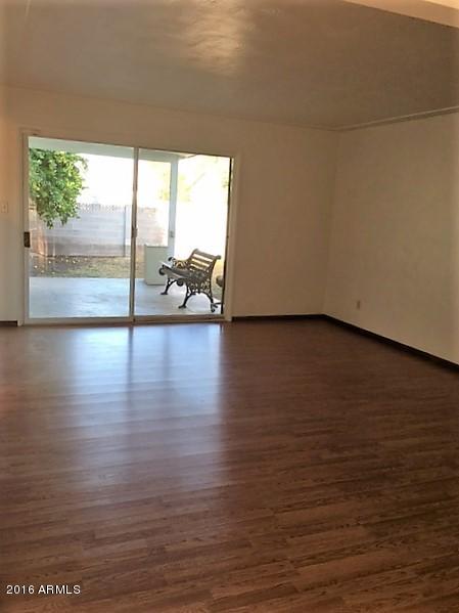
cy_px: 306
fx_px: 513
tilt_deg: -10.1
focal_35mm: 29
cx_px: 230
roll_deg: -0.8
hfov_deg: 48.2
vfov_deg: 61.7
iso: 25
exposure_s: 1/60
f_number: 2.2
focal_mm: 4.15
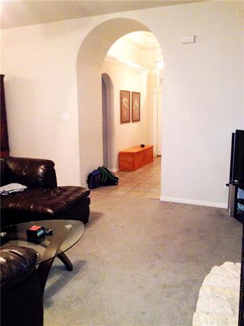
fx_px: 310
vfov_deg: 55.4
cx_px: 122
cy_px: 163
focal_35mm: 33
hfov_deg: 42.9
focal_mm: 4.12
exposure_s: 1/16
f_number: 2.4
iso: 320
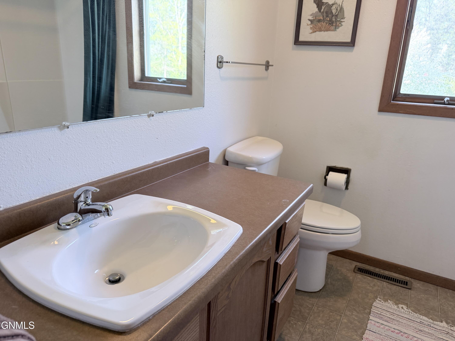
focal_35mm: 24
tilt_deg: -18.1
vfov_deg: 56.8
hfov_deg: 71.6
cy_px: 170
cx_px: 228
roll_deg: -1.7
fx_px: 315
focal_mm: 6.76
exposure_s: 1/60
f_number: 1.78
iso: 200
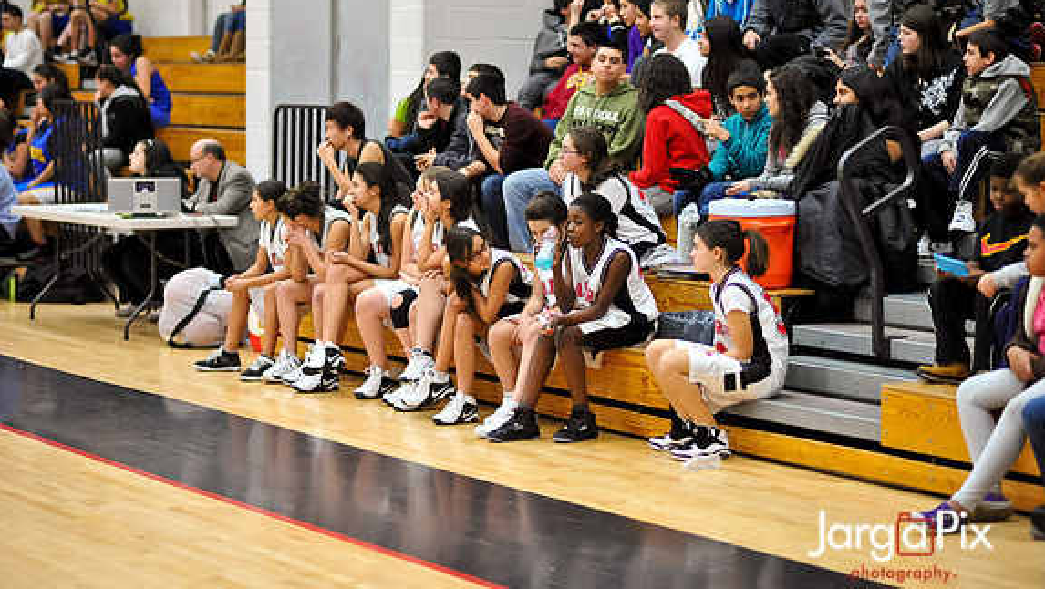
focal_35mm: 90
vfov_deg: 13.5
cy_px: 255
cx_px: 527
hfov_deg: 23.7
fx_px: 2495
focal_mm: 85
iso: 2200
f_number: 2
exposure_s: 1/500
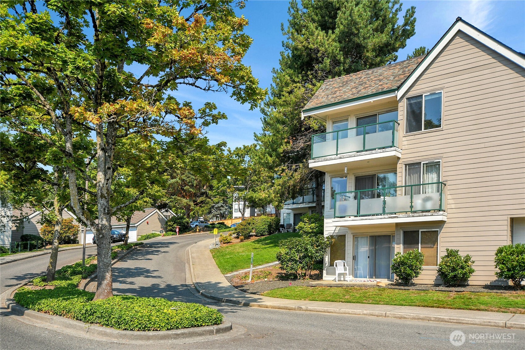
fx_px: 437
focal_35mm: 30
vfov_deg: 43.6
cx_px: 262
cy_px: 175
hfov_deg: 61.9
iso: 400
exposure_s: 1/250
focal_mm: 20
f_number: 8
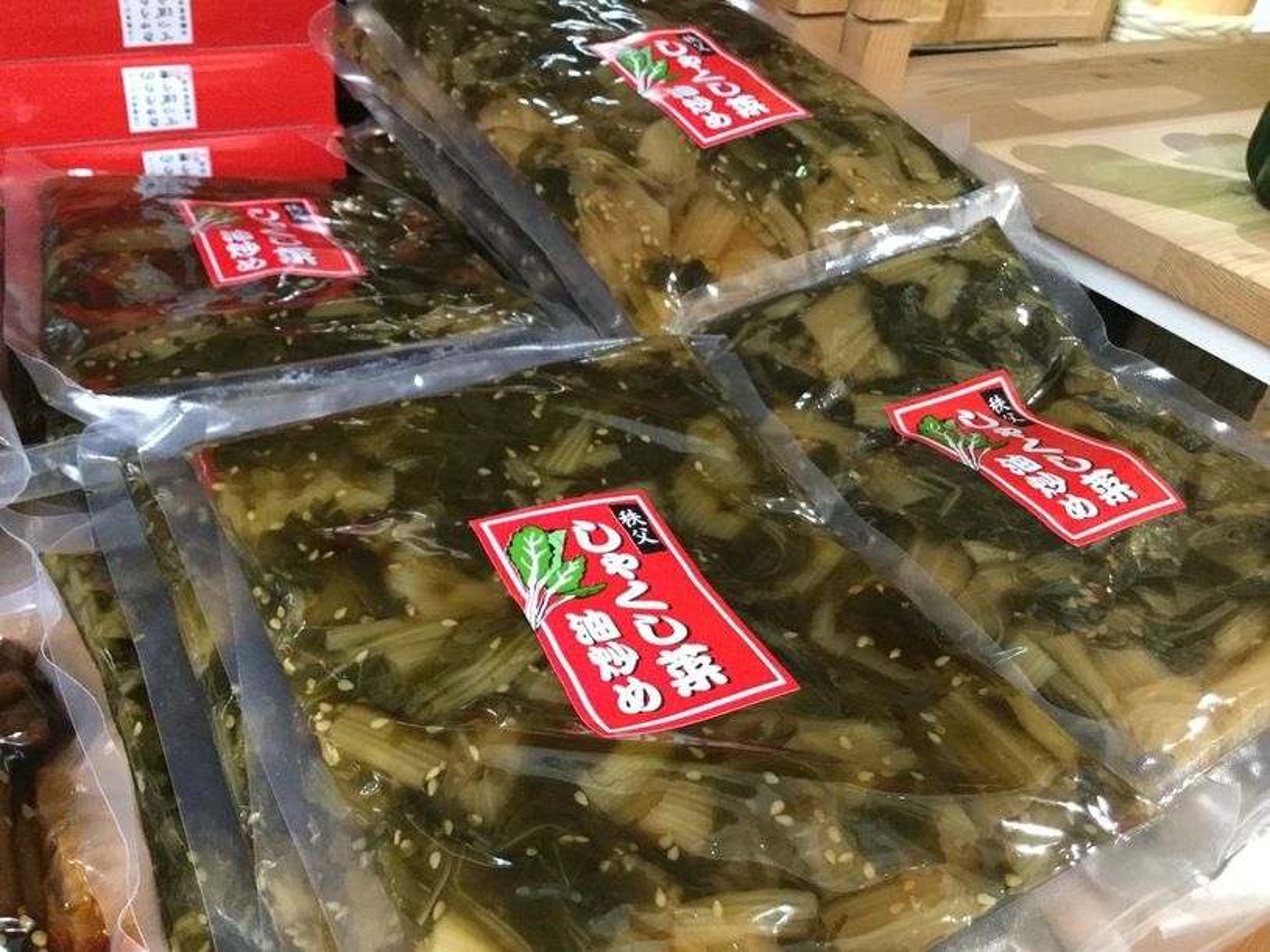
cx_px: 635
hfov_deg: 58.4
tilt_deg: -35.3
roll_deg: -8.3
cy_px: 476
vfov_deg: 45.4
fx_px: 1137
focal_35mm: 31
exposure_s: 1/15
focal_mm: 3.3
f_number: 2.4
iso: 250
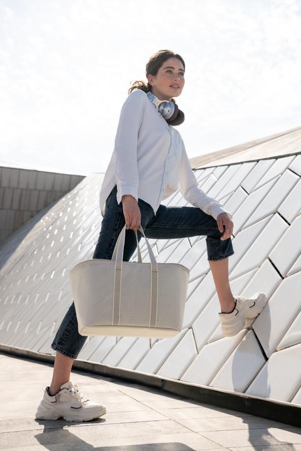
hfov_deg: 30.5
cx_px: 150
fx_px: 552
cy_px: 226
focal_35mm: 44
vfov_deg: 44.5
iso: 200
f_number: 5.6
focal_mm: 44
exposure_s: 1/1000
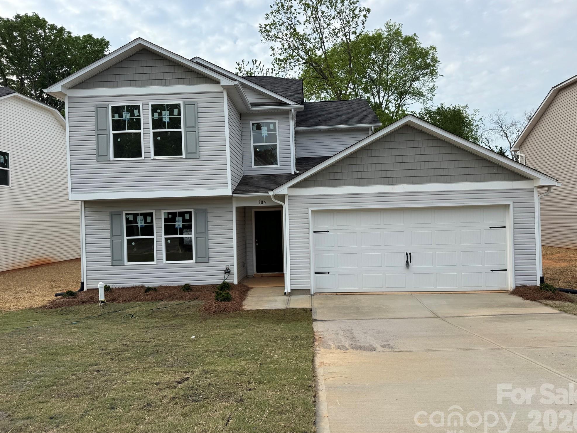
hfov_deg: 69.4
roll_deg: +1.9
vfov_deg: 54.9
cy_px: 216
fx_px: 417
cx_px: 290
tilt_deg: +2.4
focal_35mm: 25
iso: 80
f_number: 1.78
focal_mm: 6.76
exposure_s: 1/1767
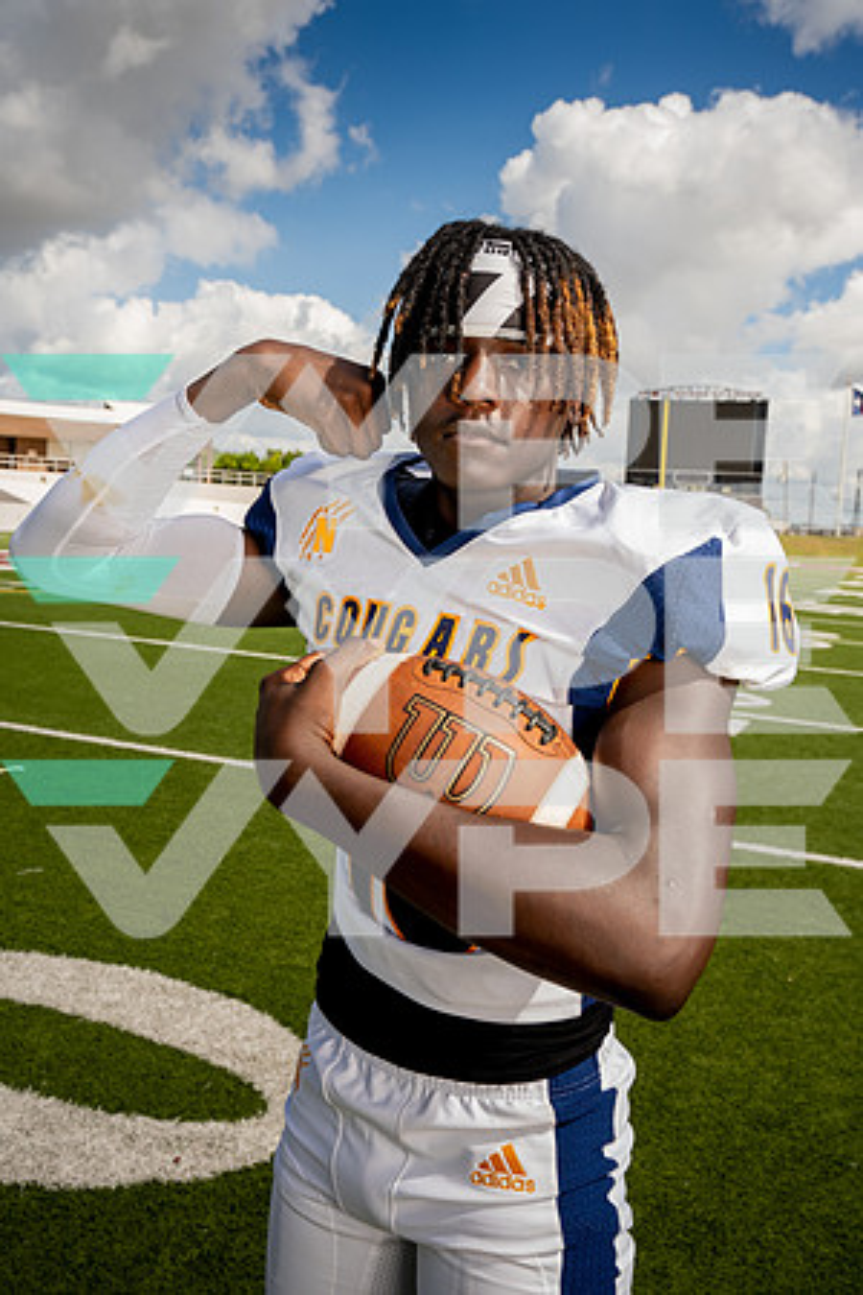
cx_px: 432
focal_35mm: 35
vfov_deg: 54.4
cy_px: 648
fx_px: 1258
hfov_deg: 37.9
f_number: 8
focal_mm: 35
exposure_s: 1/250
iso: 125
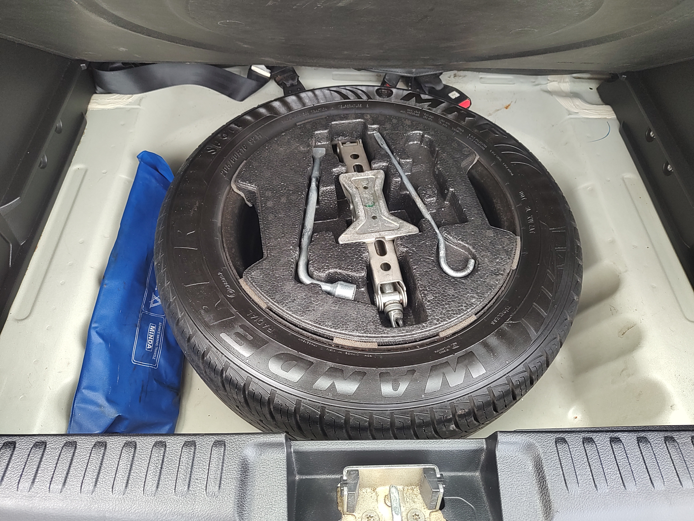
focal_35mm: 23
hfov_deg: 73.9
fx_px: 461
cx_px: 347
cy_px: 260
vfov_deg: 58.9
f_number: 1.8
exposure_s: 1/100
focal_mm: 5.56
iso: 141
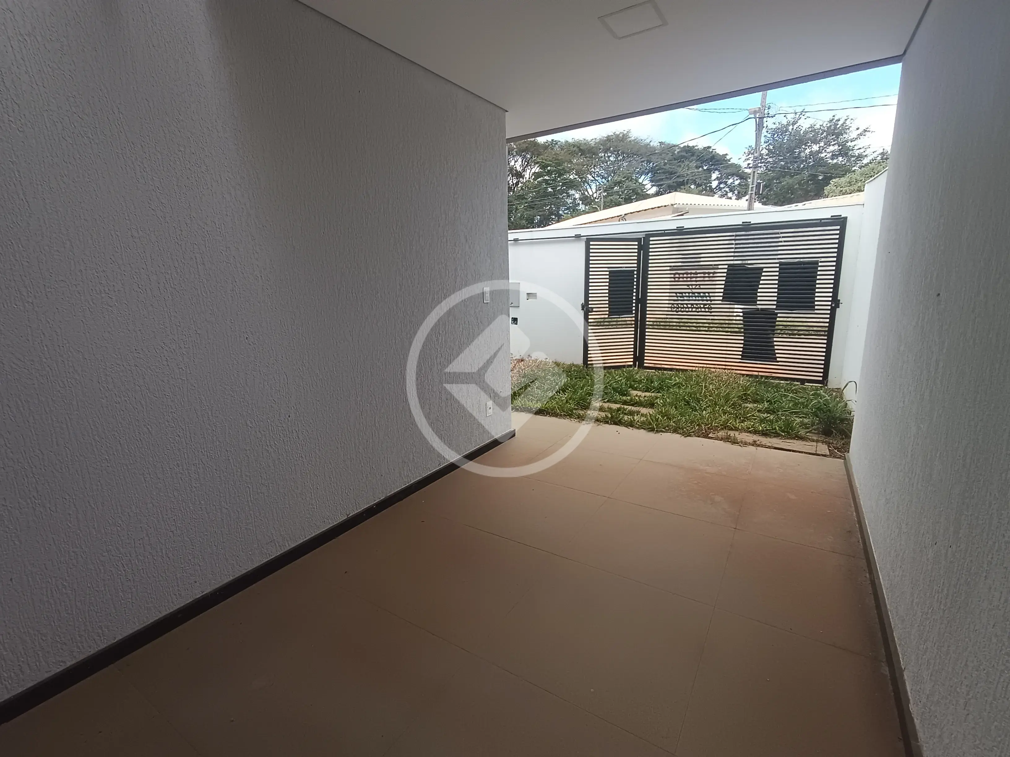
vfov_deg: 81.7
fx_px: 438
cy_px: 378
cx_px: 505
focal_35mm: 15
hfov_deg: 98.2
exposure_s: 1/245
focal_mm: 1.65
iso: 58
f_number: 2.2
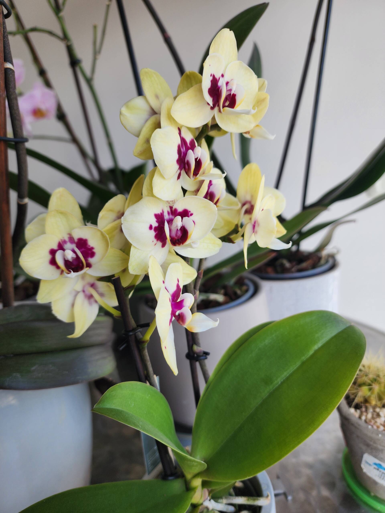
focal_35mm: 23
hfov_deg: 58.9
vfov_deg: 73.9
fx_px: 341
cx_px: 192
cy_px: 256
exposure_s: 1/202
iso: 12
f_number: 1.8
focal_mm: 6.4
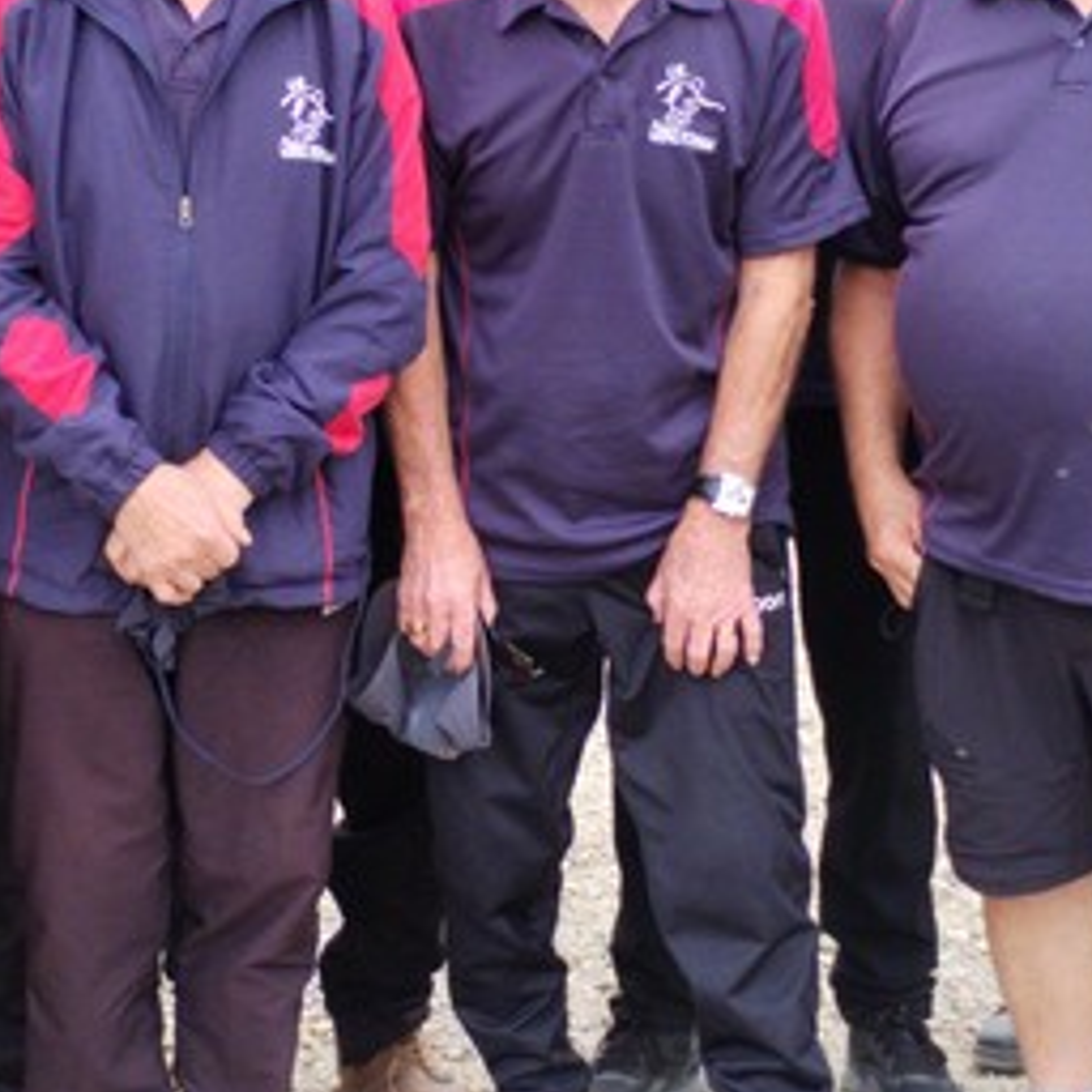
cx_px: 333
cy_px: 337
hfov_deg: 13.7
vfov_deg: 13.7
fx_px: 4533
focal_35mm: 127
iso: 100
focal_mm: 4.75
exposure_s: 1/260
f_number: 1.8
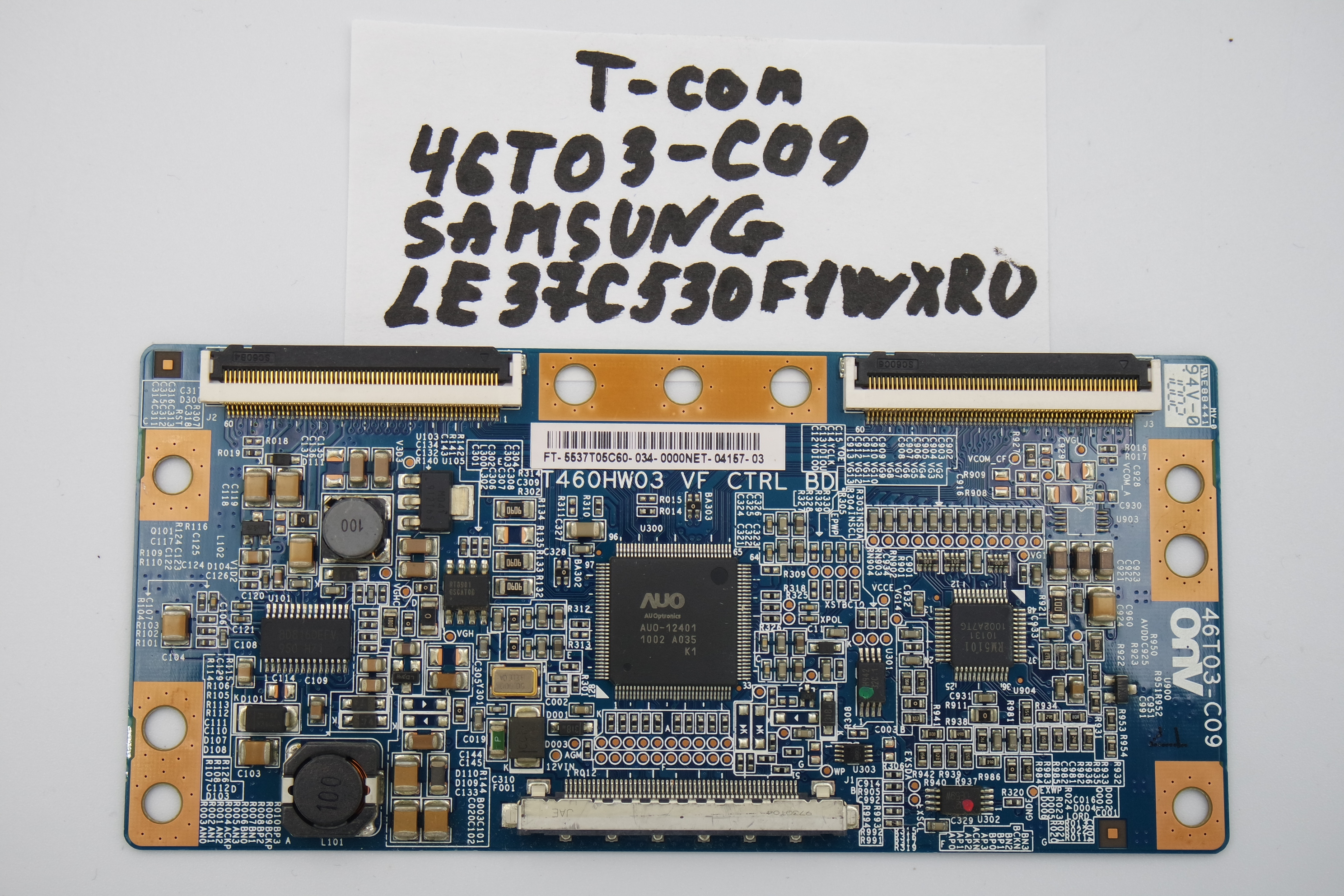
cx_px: 672
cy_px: 448
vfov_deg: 28.1
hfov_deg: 41.1
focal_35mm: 48
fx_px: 1792
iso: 160
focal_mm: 18
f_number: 4.5
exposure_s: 1/125
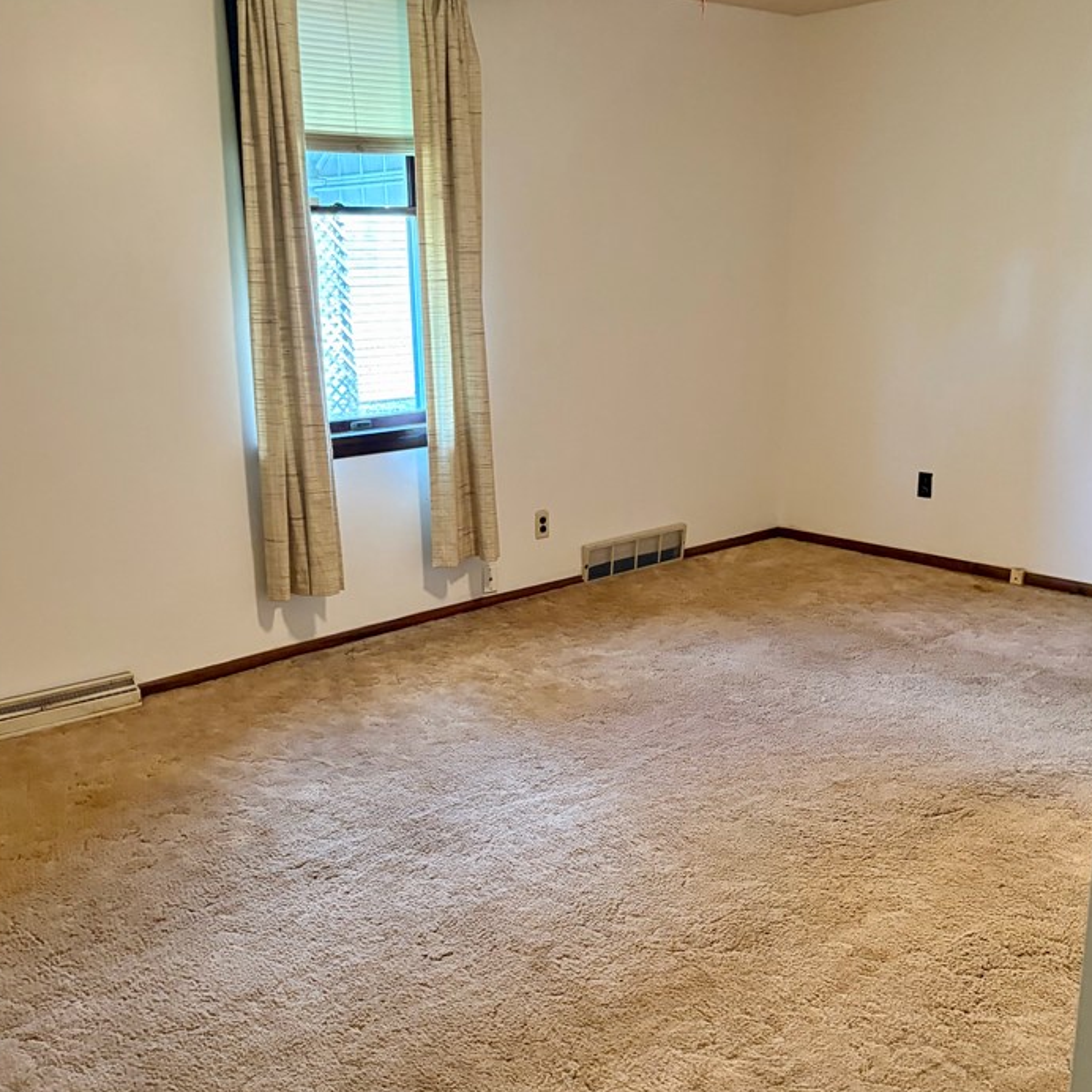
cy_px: 601
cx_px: 582
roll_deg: +0.8
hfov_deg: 48.4
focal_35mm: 34
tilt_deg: -14.8
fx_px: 1213
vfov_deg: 48.4
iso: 500
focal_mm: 5.96
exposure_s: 1/40
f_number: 1.6
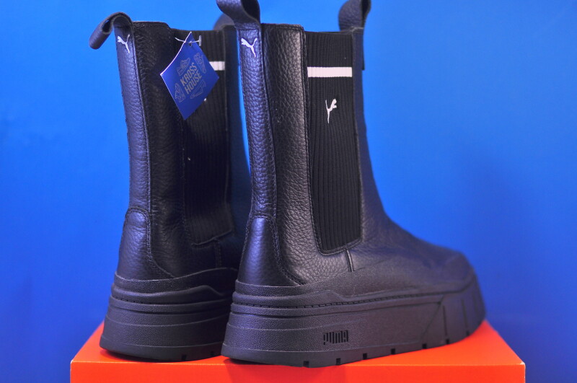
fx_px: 1200
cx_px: 288
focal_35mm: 75
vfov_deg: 18.1
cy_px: 192
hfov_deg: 27.0
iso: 250
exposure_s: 1/320
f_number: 2.2
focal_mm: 50
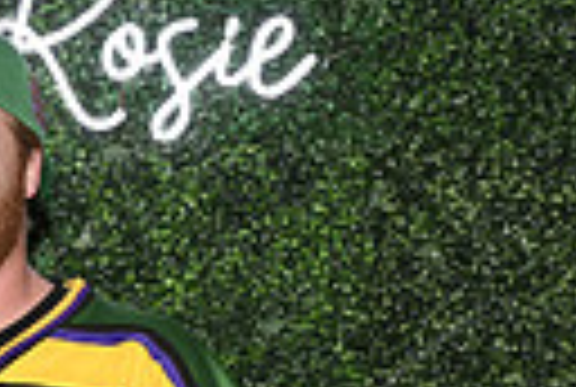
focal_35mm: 131
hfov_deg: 15.0
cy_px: 601
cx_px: -148
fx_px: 2101
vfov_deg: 10.1
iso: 500
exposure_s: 1/60
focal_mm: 29
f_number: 6.3
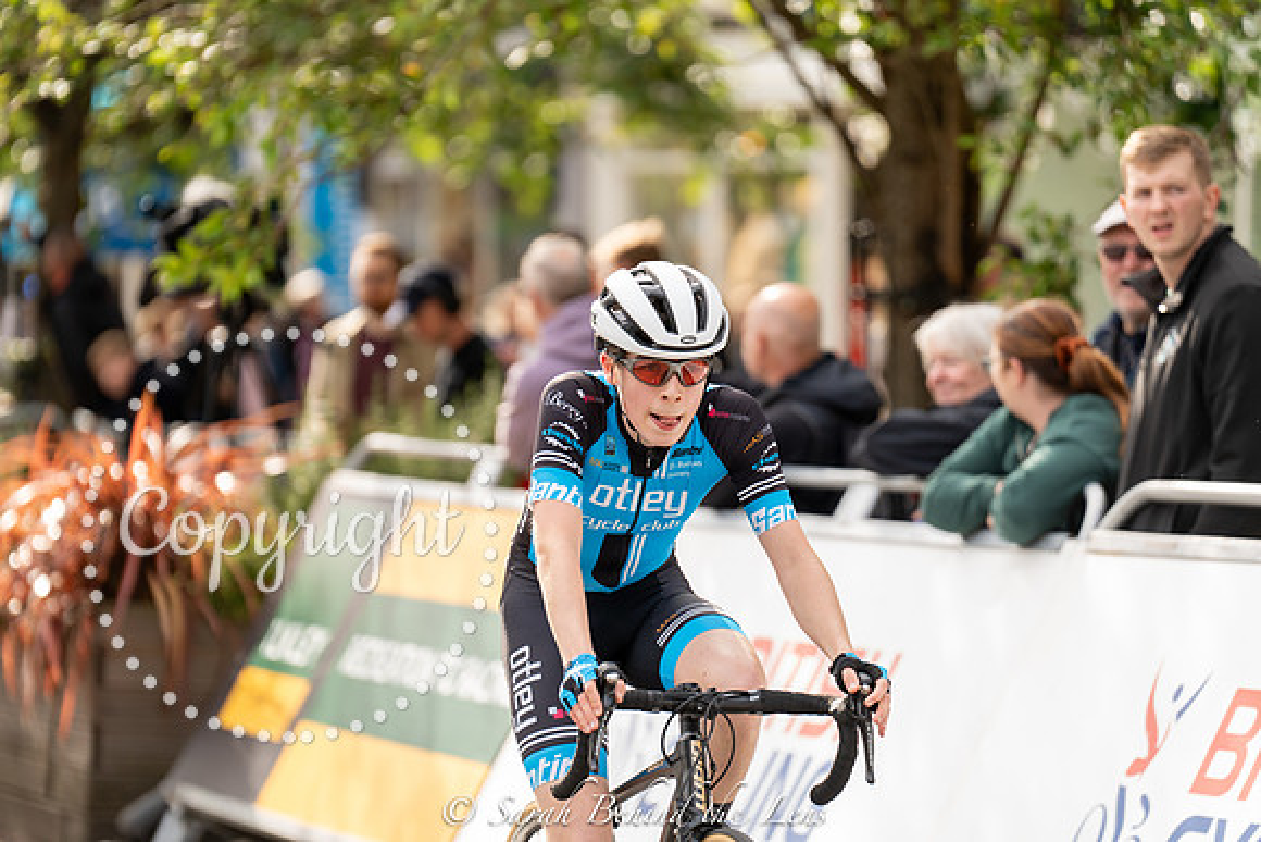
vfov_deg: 7.1
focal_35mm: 194
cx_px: 630
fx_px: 6797
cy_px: 421
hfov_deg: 10.6
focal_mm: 194
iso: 400
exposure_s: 1/1000
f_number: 3.2
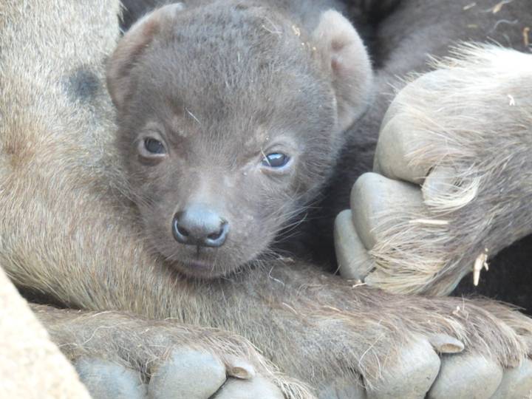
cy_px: 200
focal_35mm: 1200
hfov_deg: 1.7
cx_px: 266
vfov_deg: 1.2
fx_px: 18442
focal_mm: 214
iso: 1000
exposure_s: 1/30
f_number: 6.3
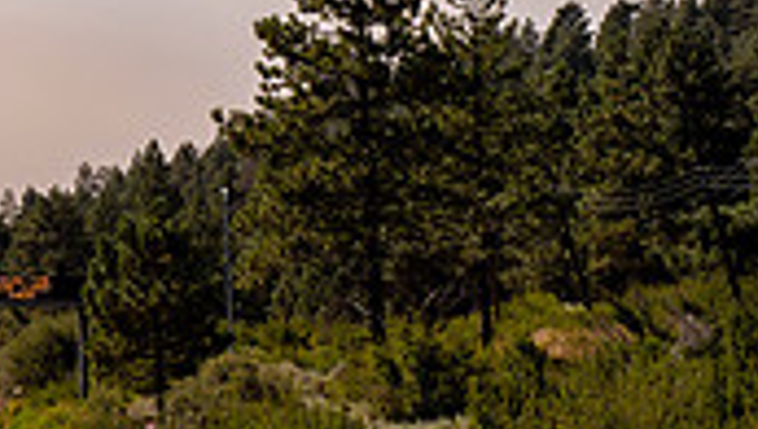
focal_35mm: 185
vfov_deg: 6.6
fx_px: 3725
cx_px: -148
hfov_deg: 11.4
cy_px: 121
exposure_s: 1/500
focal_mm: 50
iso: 100
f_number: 5.6
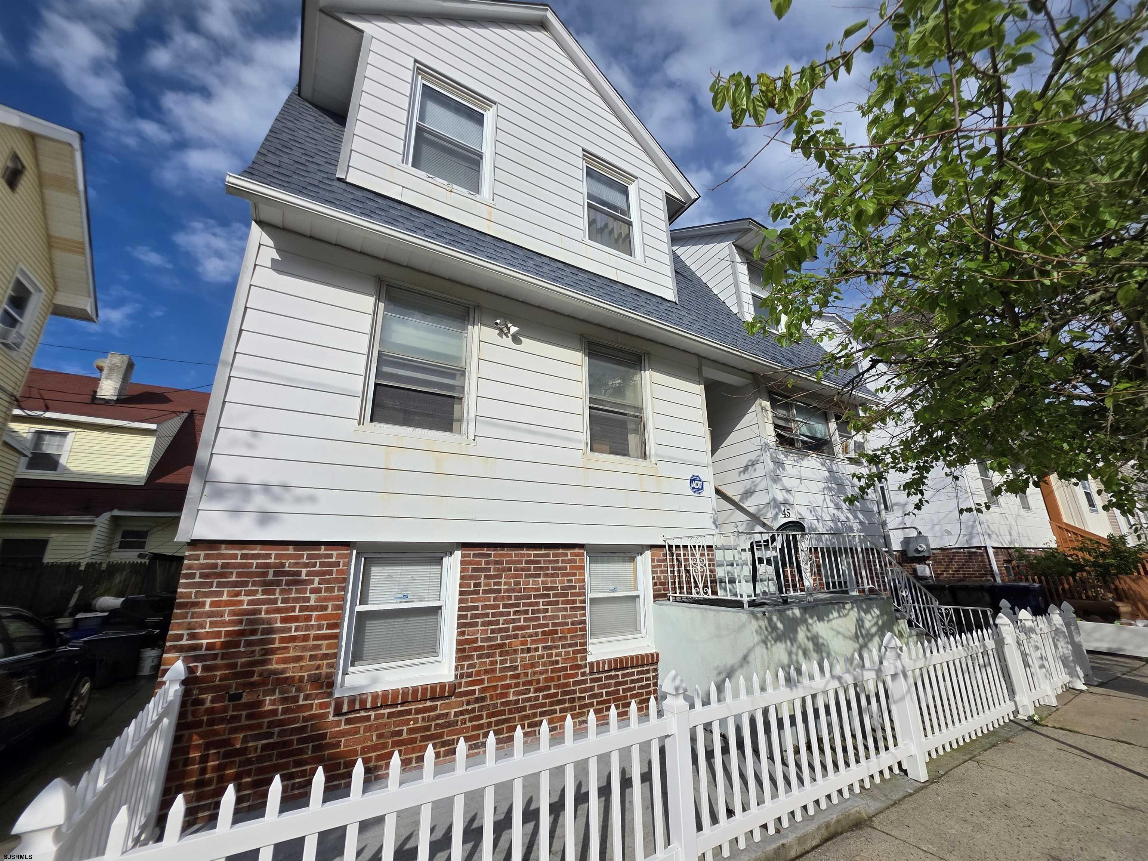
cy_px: 430
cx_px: 574
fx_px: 431
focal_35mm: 13
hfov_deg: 106.2
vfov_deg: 89.9
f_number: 1.9
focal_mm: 2.2
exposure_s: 1/4037
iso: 40
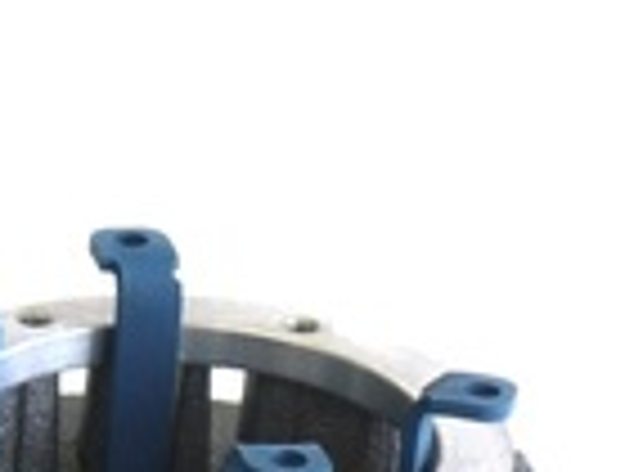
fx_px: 4366
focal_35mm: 239
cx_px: -13
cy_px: 573
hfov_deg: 8.3
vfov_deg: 6.2
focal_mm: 13.02
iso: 125
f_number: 4.7
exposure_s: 1/80
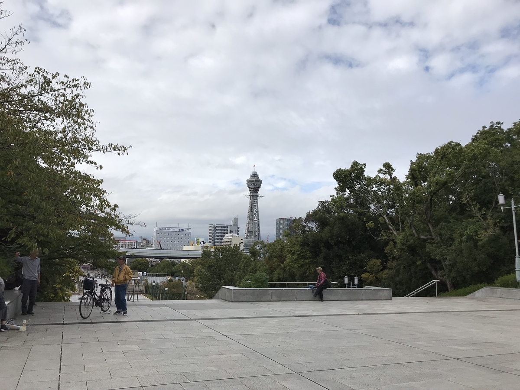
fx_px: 421
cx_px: 260
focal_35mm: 28
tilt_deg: +10.3
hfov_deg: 63.4
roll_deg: -1.9
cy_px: 195
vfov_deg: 49.7
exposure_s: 1/5051
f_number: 1.8
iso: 25
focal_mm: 3.99
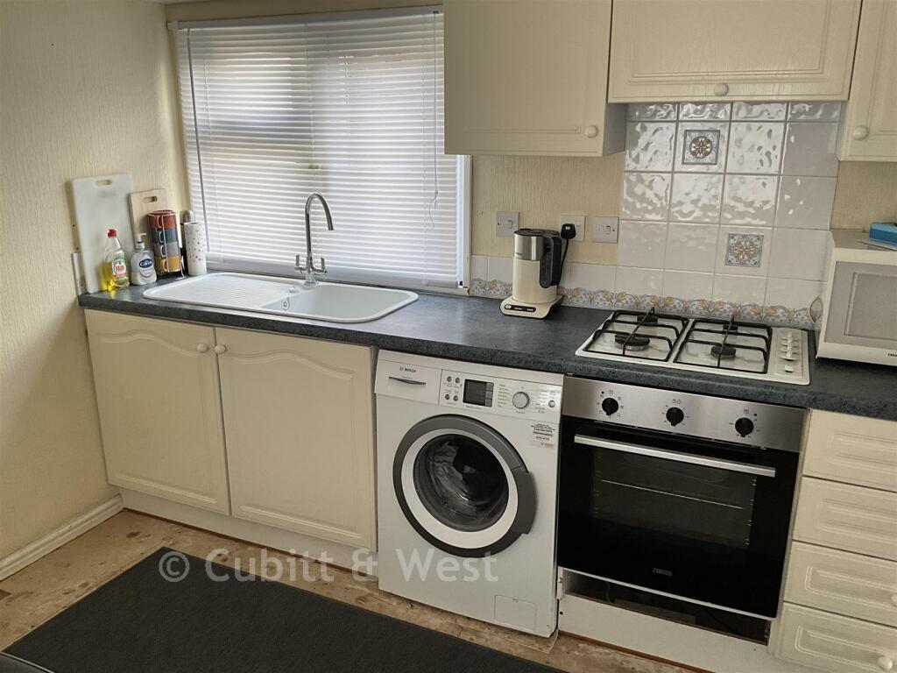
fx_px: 751
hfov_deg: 61.7
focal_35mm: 29
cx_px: 448
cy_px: 336
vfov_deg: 48.2
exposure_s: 1/86
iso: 64
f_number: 1.8
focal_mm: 3
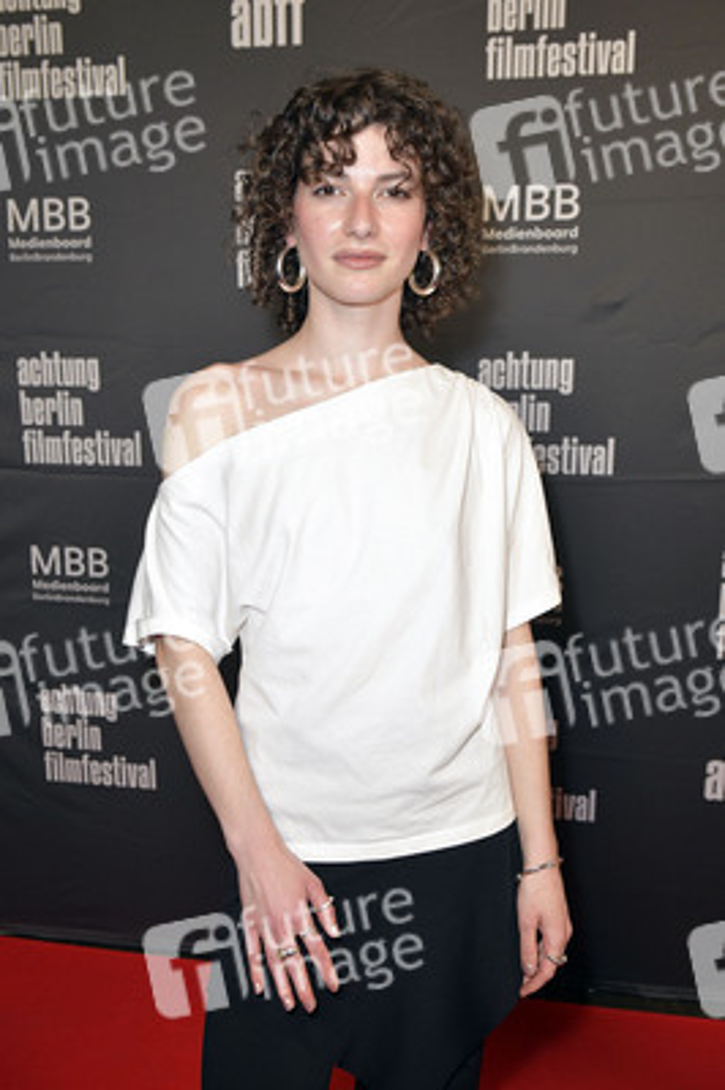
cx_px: 362
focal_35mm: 29
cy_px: 545
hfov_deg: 44.9
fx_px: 877
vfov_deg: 63.7
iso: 2000
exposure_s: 1/250
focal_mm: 29
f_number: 5.6
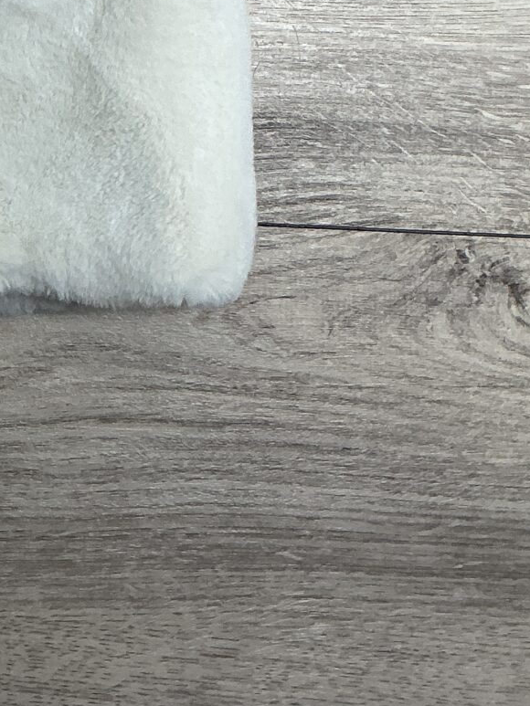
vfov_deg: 18.8
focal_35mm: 96
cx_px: -132
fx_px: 1959
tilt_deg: -83.6
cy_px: -248
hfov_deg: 14.8
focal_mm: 3
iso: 40
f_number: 1.8
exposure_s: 1/50
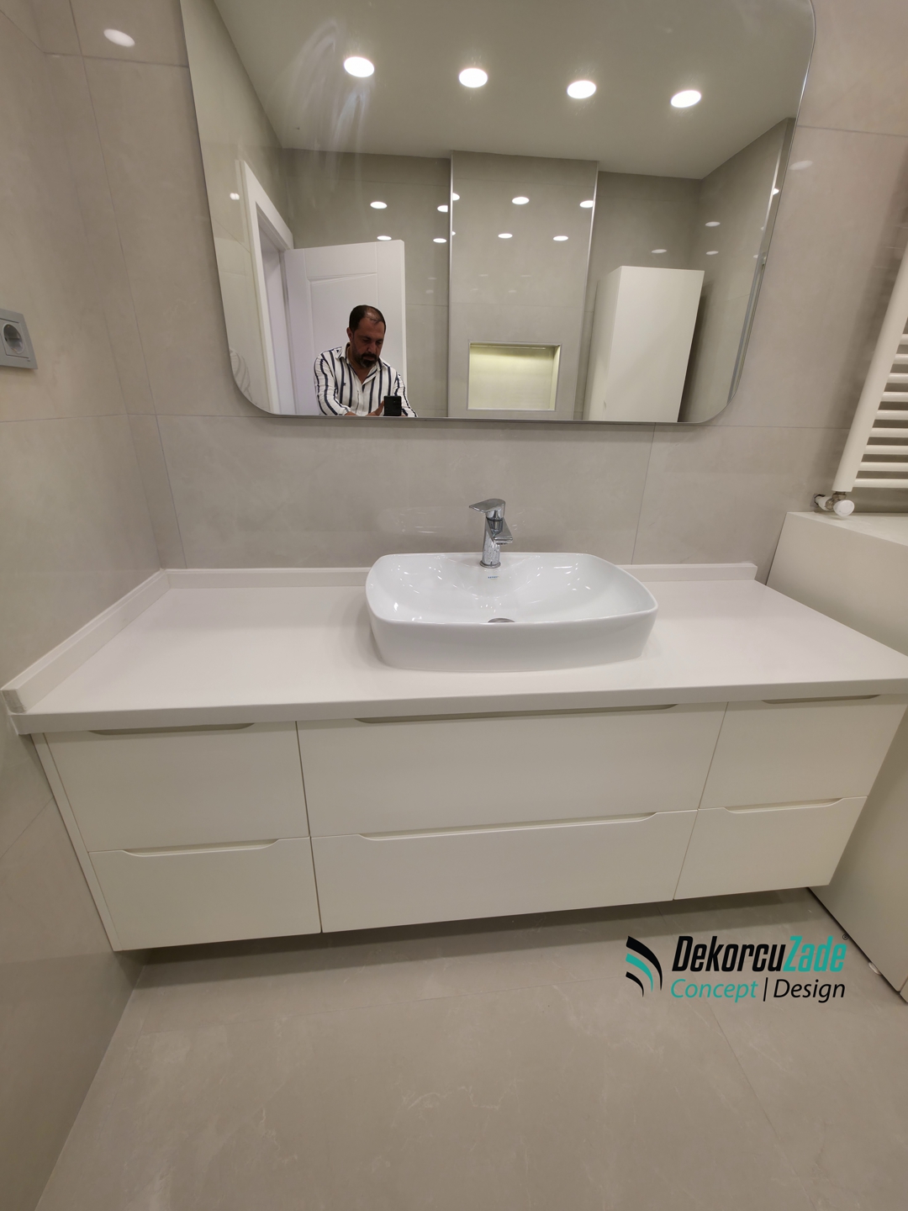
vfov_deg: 106.2
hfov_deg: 89.9
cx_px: 454
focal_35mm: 13
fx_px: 455
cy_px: 606
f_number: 1.9
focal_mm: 2.2
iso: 32
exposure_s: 1/50
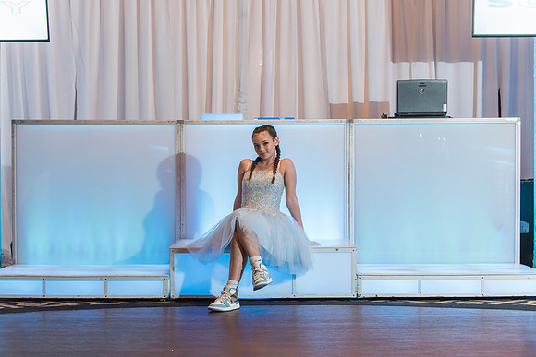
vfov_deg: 18.7
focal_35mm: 73
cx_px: 259
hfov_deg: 27.8
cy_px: 174
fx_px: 1084
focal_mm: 70
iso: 1600
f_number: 4
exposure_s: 1/100
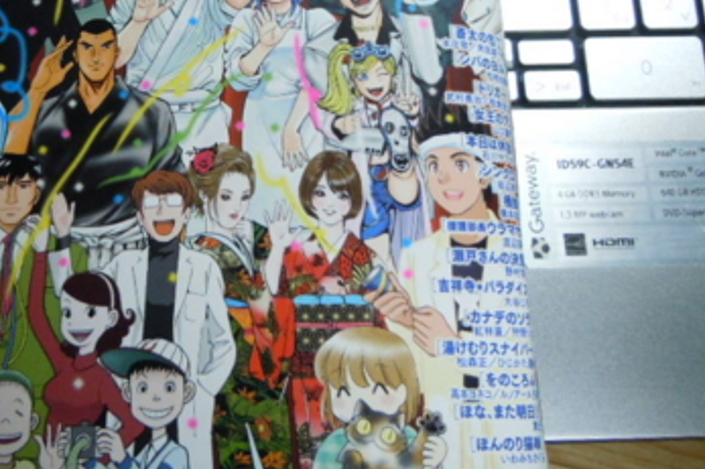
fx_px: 1057
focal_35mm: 54
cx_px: 191
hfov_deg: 36.2
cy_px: 69
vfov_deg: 24.5
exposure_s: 1/50
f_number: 3.5
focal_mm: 5.4
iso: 400
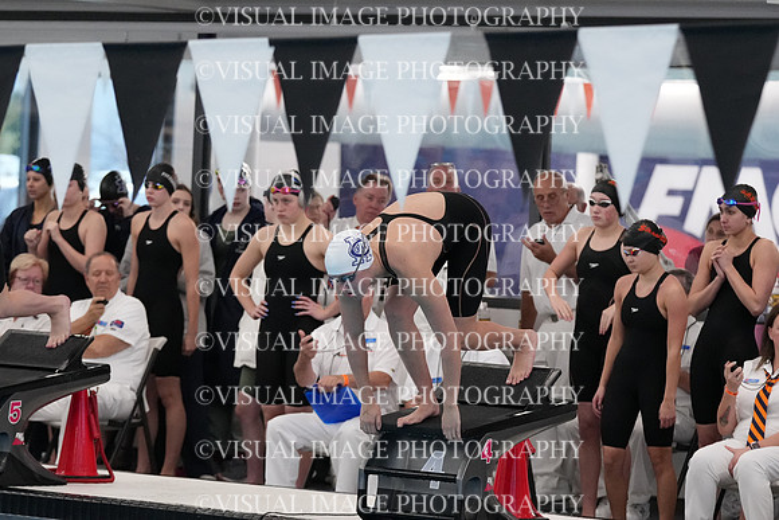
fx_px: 4091
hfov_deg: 10.9
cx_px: 390
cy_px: 260
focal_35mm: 189
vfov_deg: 7.3
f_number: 4
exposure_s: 1/1250
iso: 6400
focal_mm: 126
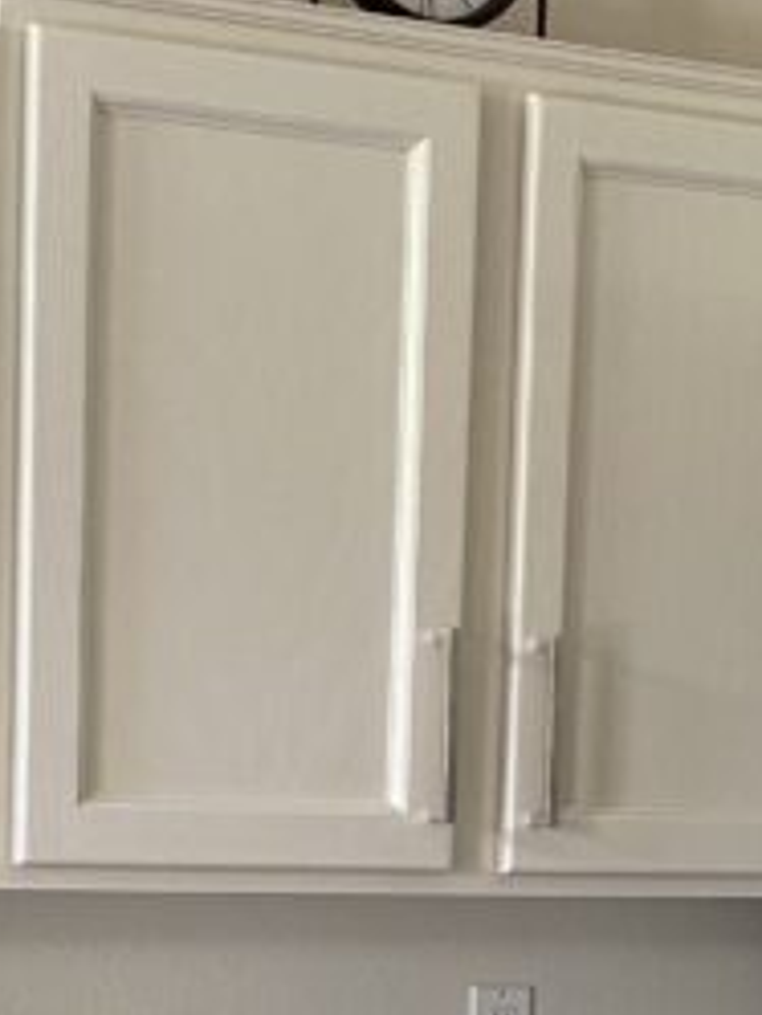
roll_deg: -1.3
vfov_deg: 17.9
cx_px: 522
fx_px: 3138
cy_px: 1019
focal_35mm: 107
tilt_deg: -5.0
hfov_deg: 13.8
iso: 125
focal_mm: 4.25
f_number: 1.8
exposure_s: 1/60
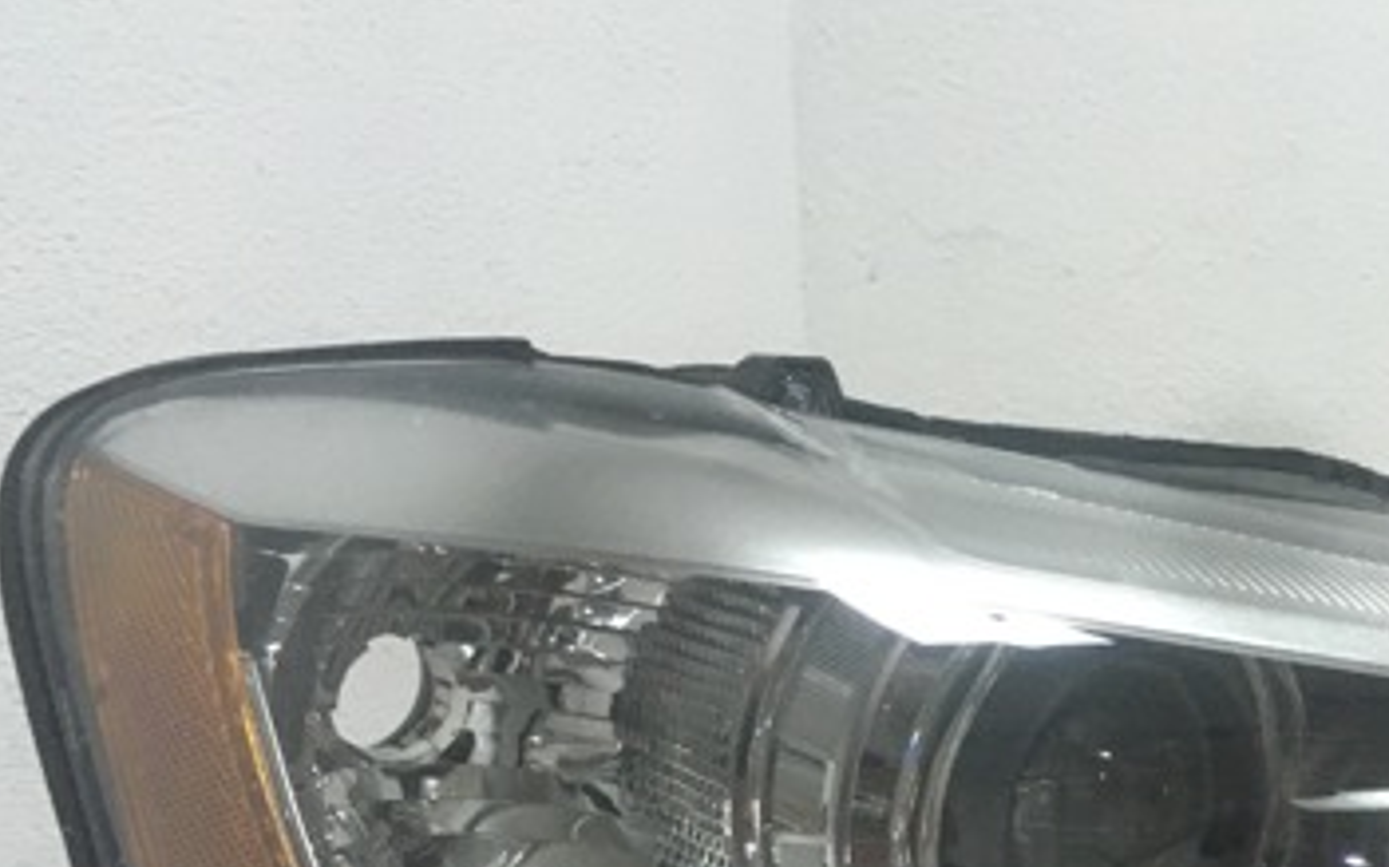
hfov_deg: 35.1
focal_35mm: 56
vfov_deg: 22.3
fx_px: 2119
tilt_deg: -4.9
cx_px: 1124
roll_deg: +0.5
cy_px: 861
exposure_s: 1/25
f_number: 2.2
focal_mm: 4.15
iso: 200
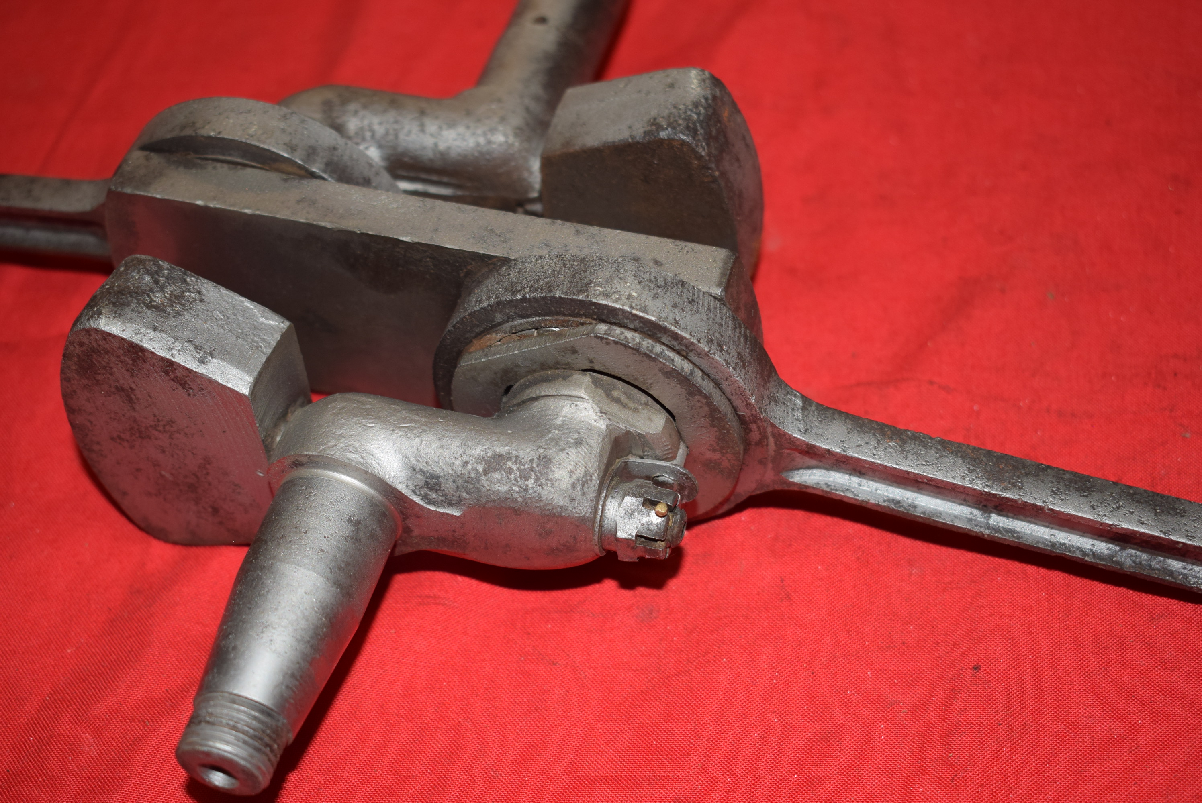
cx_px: 601
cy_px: 402
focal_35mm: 57
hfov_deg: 35.0
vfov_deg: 23.8
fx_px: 1905
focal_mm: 38
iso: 400
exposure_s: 1/200
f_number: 5
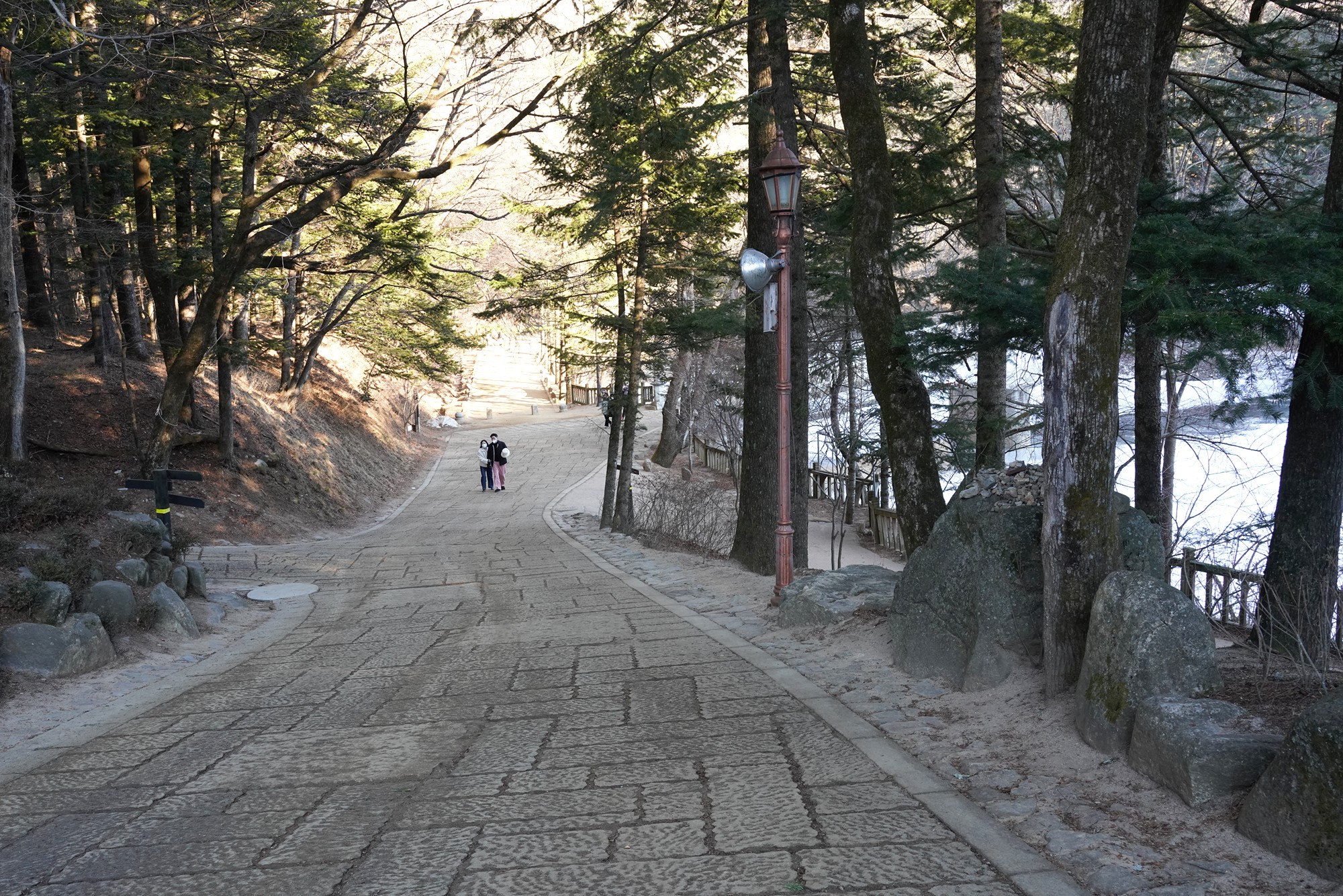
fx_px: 1306
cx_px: 672
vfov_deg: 37.9
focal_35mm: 35
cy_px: 448
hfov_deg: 54.4
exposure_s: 1/100
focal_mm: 35
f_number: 10
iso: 1250
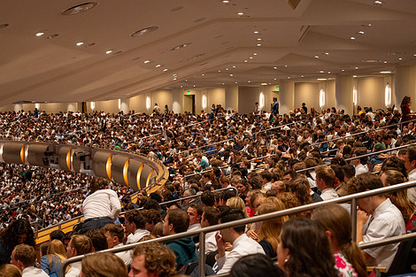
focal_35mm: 71
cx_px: 223
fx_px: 820
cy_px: 132
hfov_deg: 28.5
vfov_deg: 19.2
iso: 1000
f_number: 4
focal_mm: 55
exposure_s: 1/60
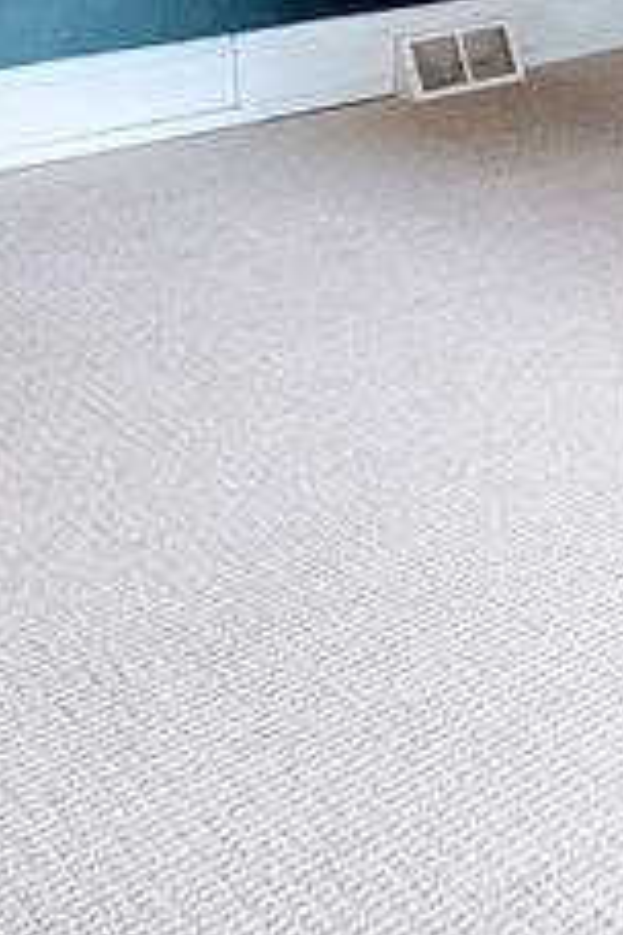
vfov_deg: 34.6
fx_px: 1454
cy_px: 189
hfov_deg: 23.7
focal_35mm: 56
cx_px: 537
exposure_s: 1/23.8
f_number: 1.7
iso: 61
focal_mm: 2.02
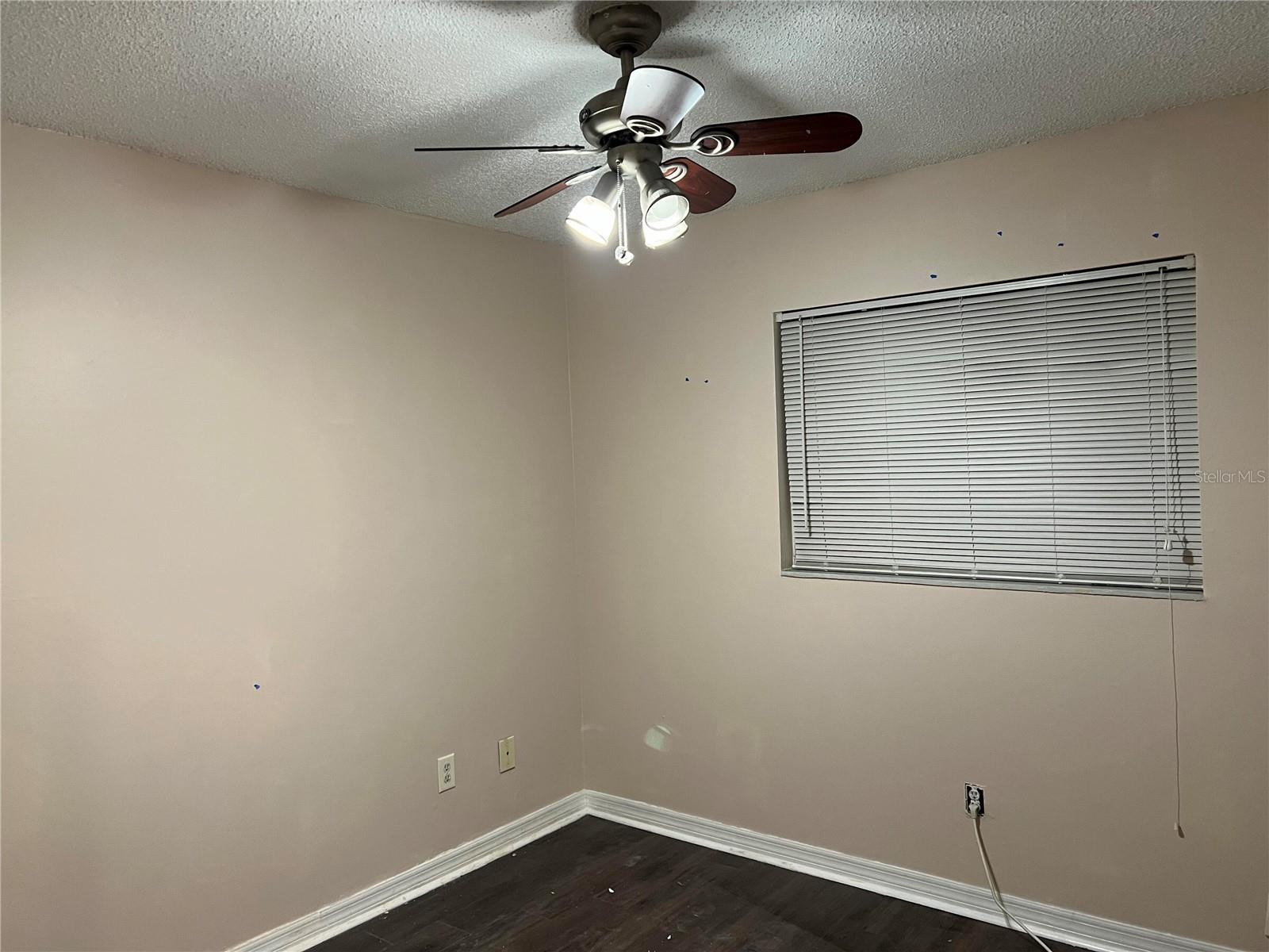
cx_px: 634
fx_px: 953
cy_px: 476
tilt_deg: -2.1
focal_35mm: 26
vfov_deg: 53.1
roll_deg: +2.0
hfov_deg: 67.3
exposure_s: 1/60
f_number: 1.5
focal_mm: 5.7
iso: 200
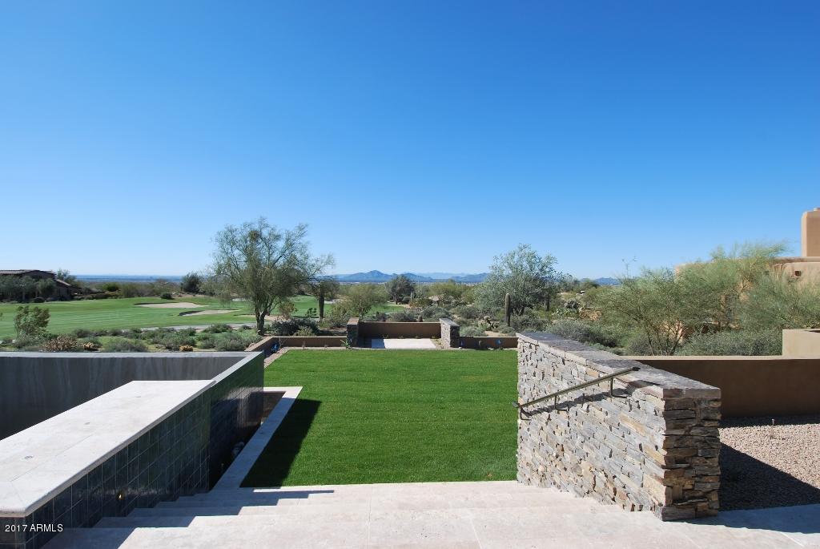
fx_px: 410
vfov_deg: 67.5
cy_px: 274
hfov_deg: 89.9
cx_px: 410
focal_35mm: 18
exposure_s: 1/250
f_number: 8
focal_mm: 12
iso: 100
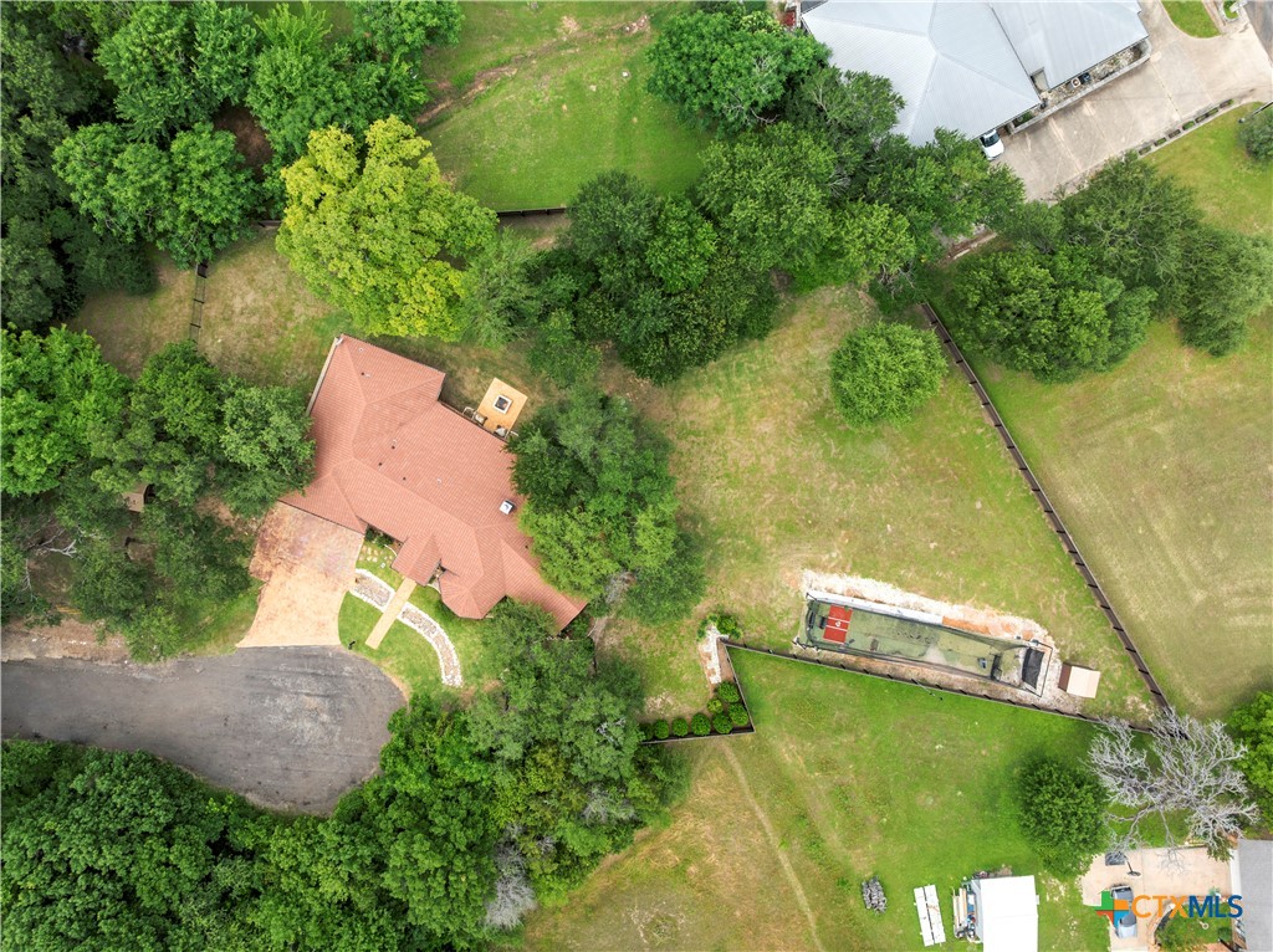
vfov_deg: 56.7
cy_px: 476
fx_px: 882
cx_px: 636
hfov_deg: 71.6
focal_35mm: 24
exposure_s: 1/640
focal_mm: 12.29
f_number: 2.8
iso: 100
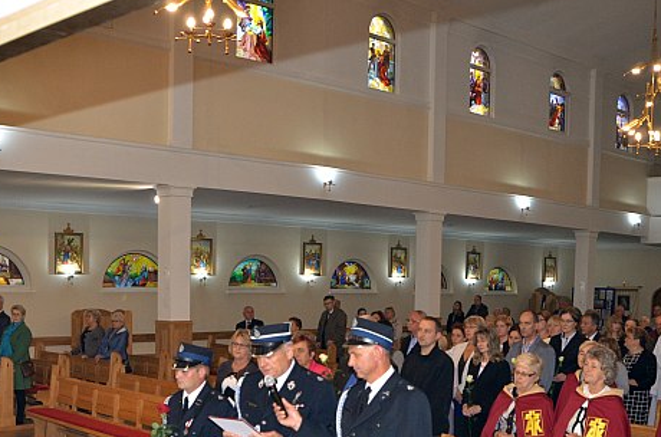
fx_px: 861
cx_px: 323
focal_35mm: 47
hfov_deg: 42.0
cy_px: 358
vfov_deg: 27.8
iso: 800
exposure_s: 1/60
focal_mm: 18
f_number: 3.5
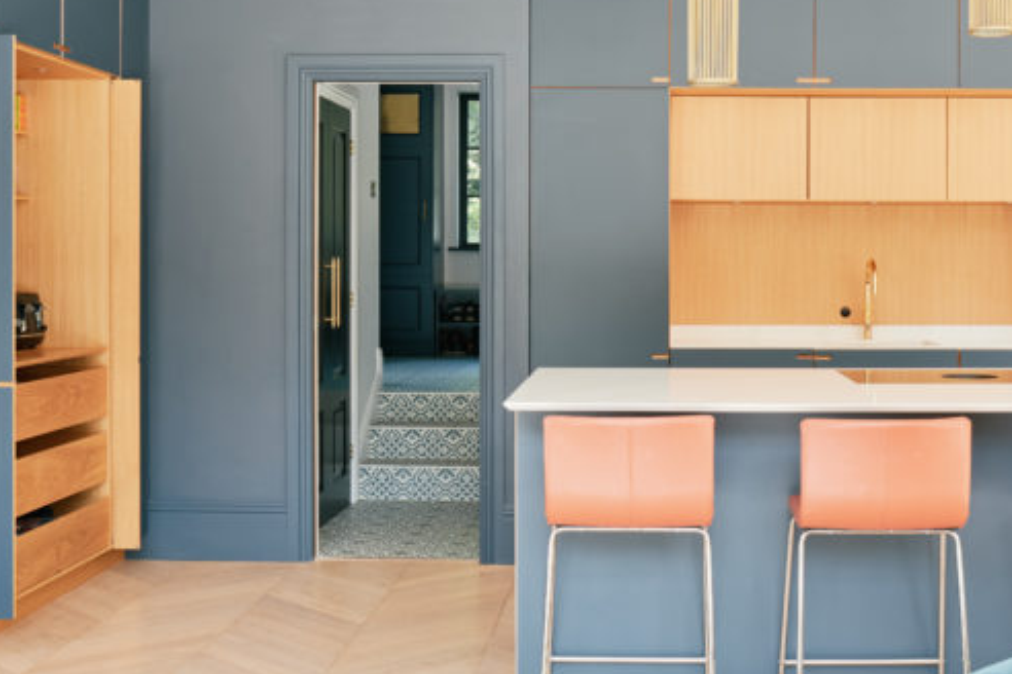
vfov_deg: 26.9
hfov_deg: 39.2
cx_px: 662
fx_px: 1405
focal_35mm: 50
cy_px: 249
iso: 160
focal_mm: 21.3
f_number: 11
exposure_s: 1/6
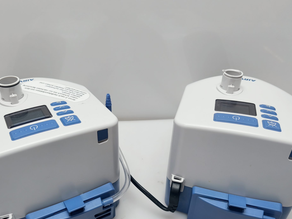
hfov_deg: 56.8
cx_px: 136
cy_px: 134
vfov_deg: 43.9
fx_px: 270
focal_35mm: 32
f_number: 1.6
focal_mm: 6.57
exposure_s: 1/100
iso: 80
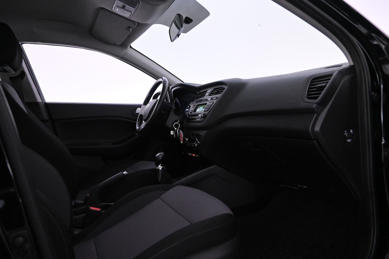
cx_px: 194
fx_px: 259
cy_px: 130
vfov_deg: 53.1
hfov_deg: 73.7
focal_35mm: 24
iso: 5000
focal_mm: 16
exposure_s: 1/80
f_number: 4.5
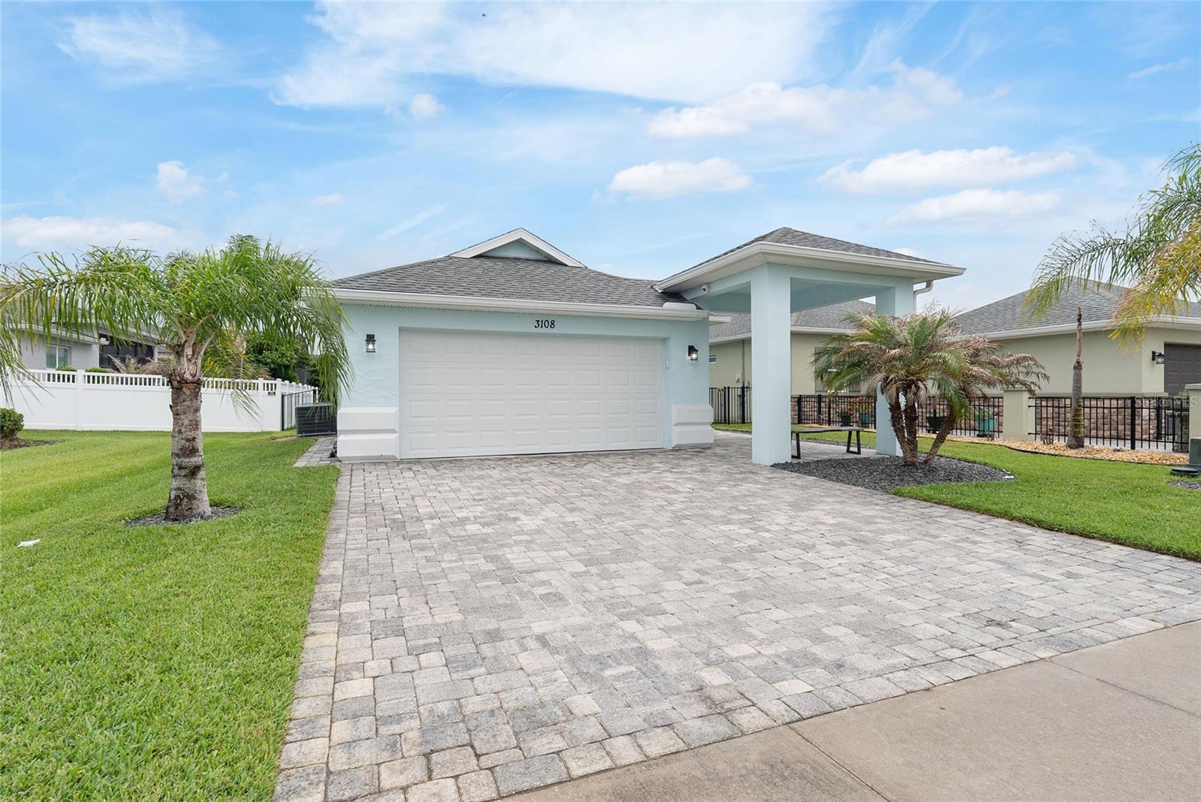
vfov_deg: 67.4
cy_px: 401
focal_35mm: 18
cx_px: 600
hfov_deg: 90.0
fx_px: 601
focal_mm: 18
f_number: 9
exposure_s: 1/50
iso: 80
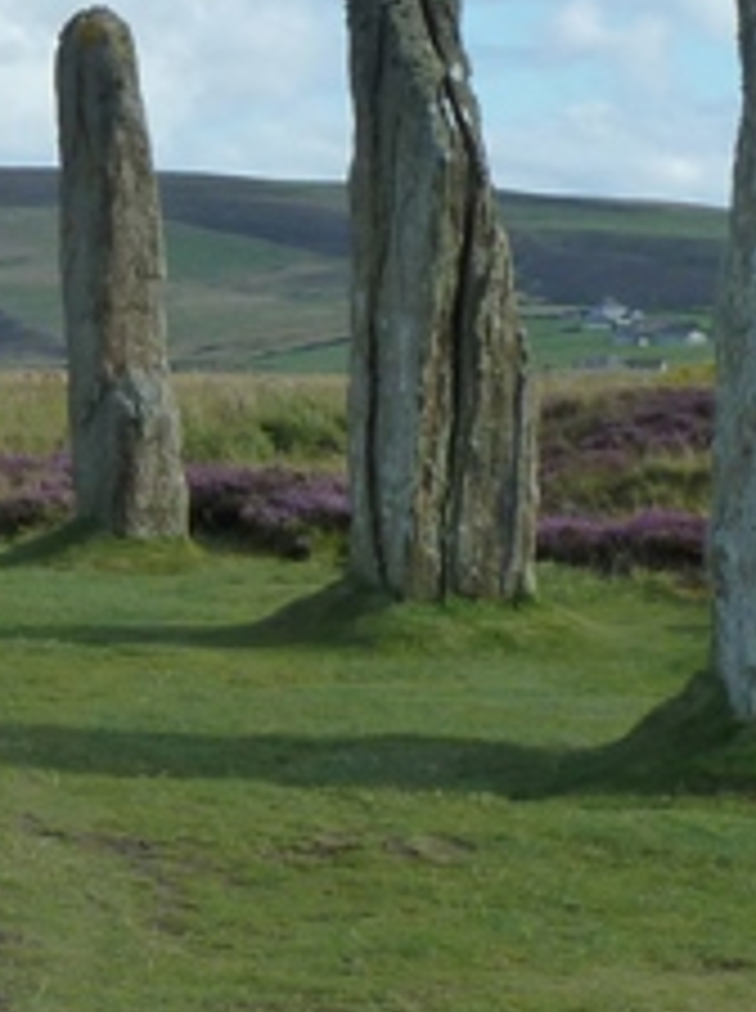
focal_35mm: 171
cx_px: -572
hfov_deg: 8.4
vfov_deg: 11.5
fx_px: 4994
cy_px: 157
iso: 125
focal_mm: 7.9
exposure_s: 1/400
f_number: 5
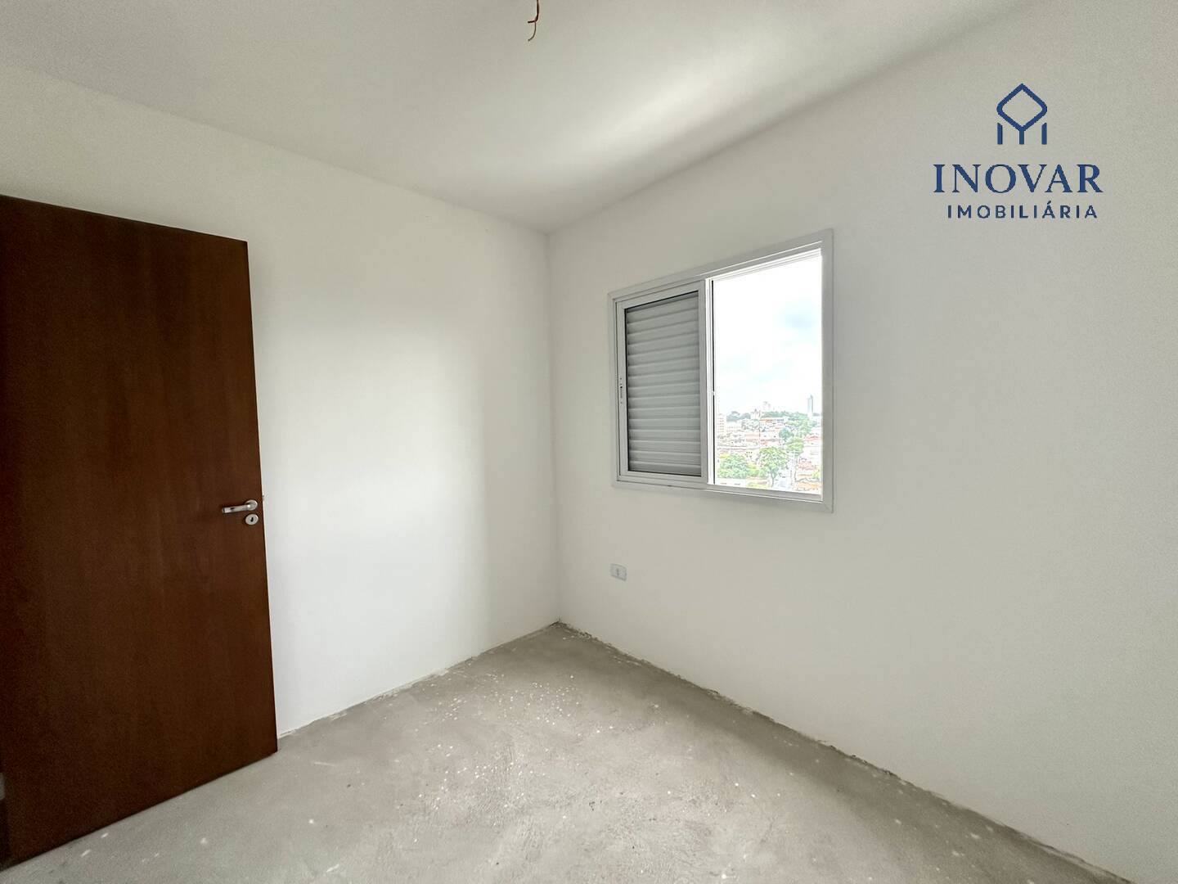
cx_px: 589
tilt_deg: -0.8
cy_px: 442
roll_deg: +1.9
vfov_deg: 85.7
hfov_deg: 102.1
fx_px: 476
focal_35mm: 14
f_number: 2.2
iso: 125
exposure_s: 1/99
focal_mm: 2.22
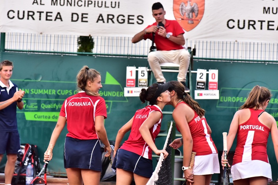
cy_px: 92
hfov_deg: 13.2
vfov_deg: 8.9
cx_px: 139
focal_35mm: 155
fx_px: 1197
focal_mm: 155
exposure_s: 1/1000
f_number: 4
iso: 2500
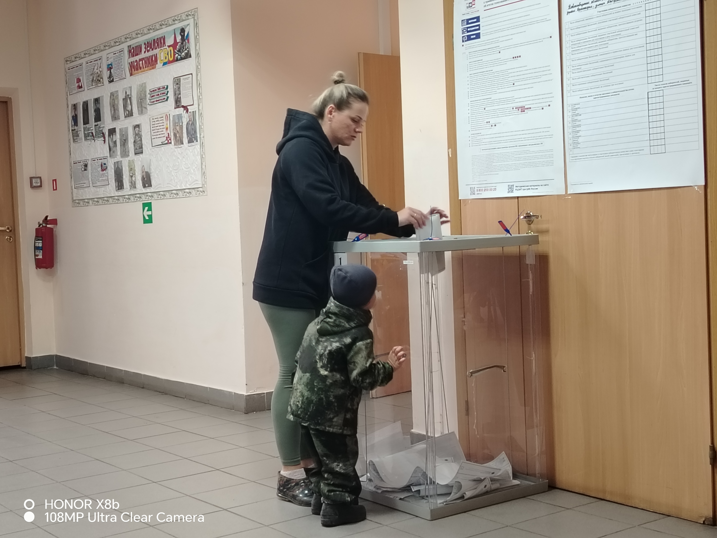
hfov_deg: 36.8
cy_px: 269
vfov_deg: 28.0
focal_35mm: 52
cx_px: 358
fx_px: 1077
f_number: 1.75
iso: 750
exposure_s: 1/50
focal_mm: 5.25
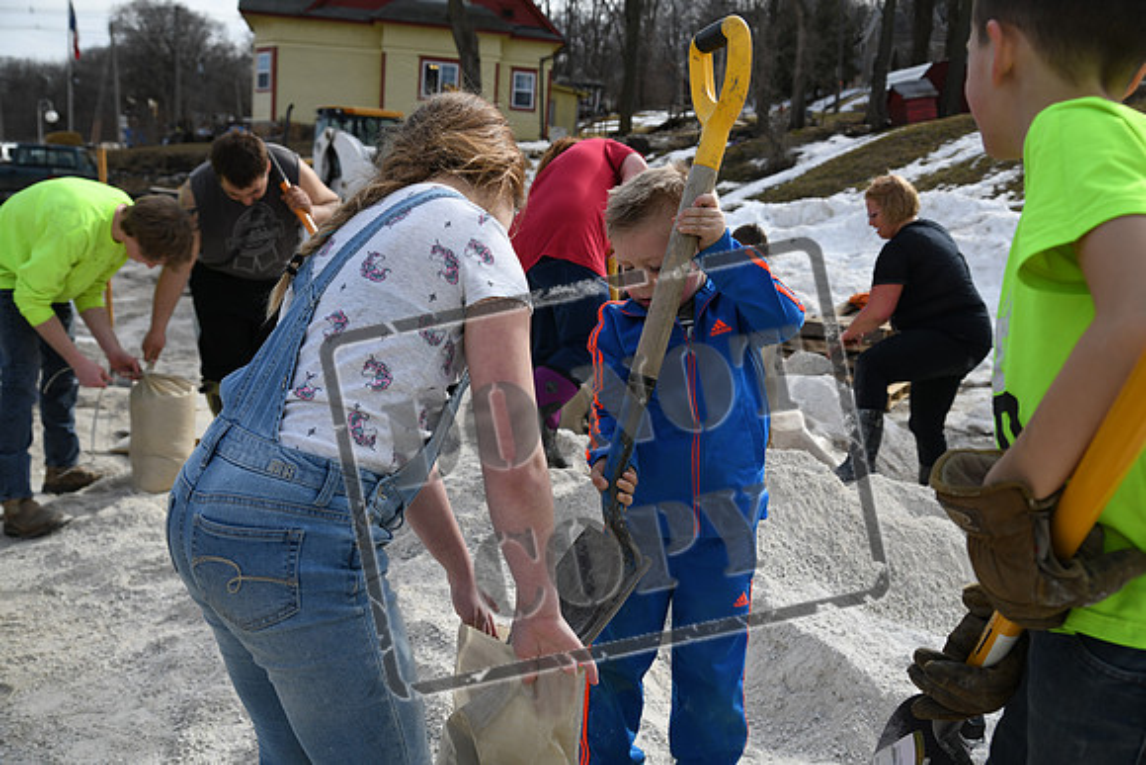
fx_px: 987
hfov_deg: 60.3
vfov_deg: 42.3
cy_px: 382
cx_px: 573
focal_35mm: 31
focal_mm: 31
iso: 200
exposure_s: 1/800
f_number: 5.6
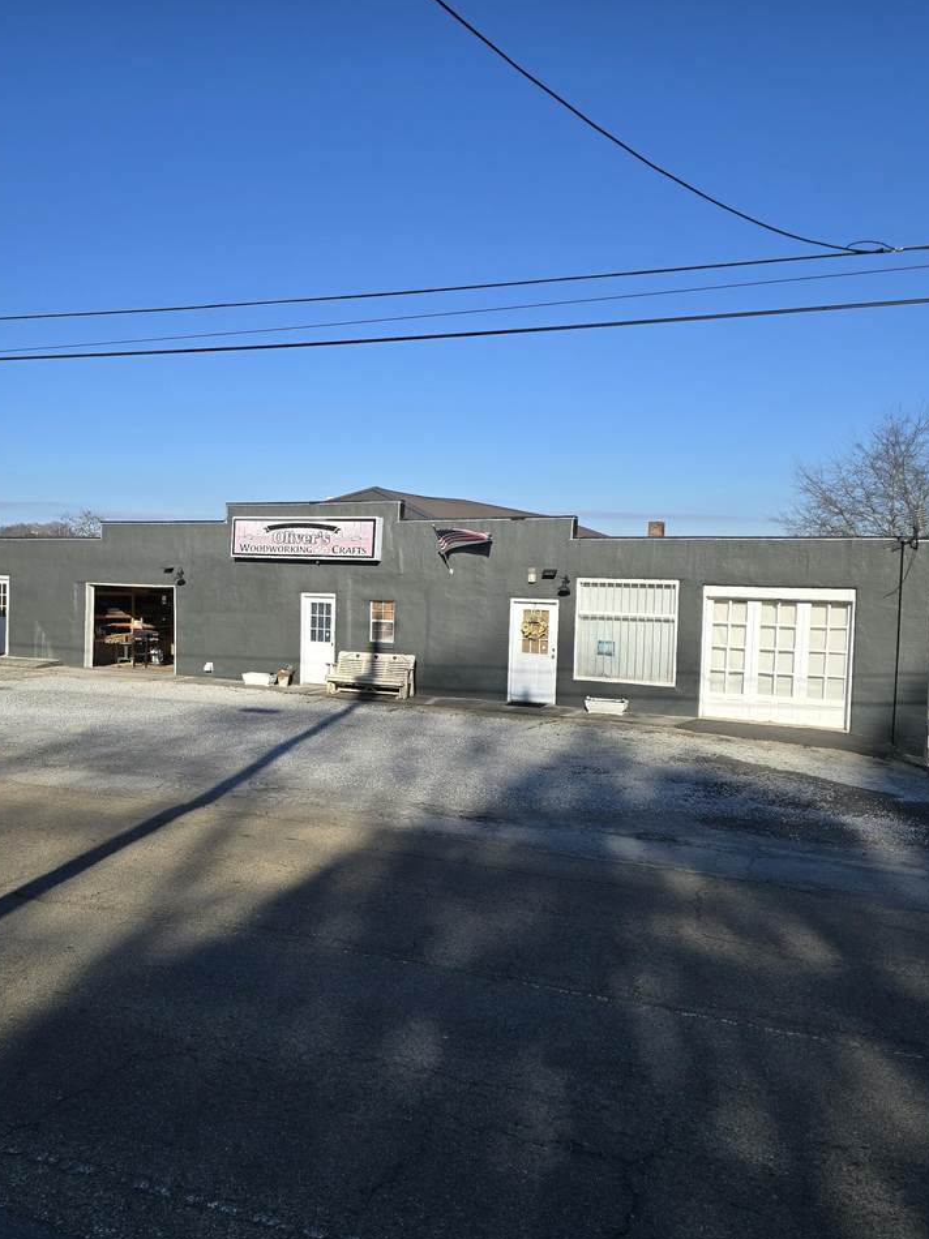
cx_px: 320
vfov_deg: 58.4
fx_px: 1110
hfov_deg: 44.8
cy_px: 621
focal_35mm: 31
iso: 12
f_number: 1.7
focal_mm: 6.3
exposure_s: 1/885
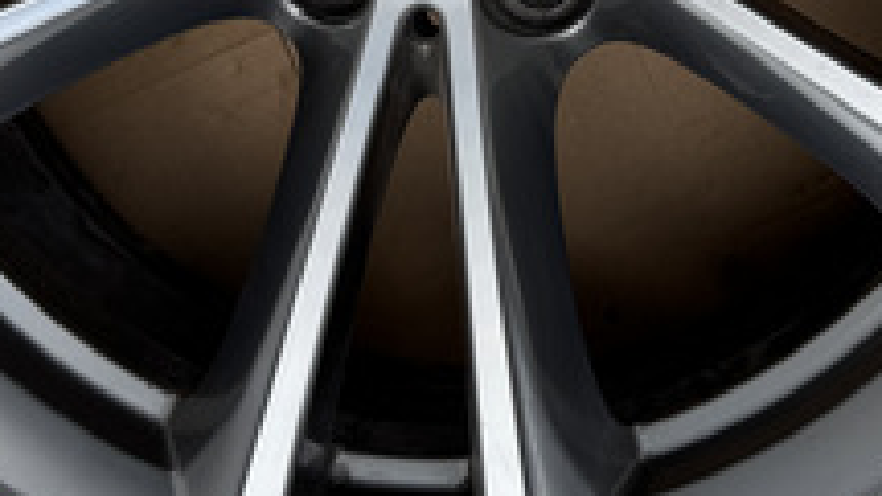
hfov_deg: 28.9
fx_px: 1707
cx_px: 554
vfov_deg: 15.7
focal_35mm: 73
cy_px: -164
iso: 80
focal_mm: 6.76
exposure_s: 1/1395
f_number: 1.78
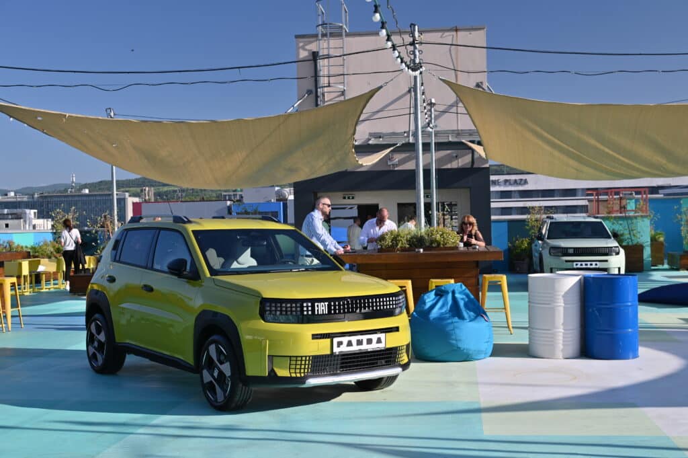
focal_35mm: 48
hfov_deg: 41.1
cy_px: 229
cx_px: 344
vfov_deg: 28.0
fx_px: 917
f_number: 6.3
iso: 200
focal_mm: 48
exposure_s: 1/320
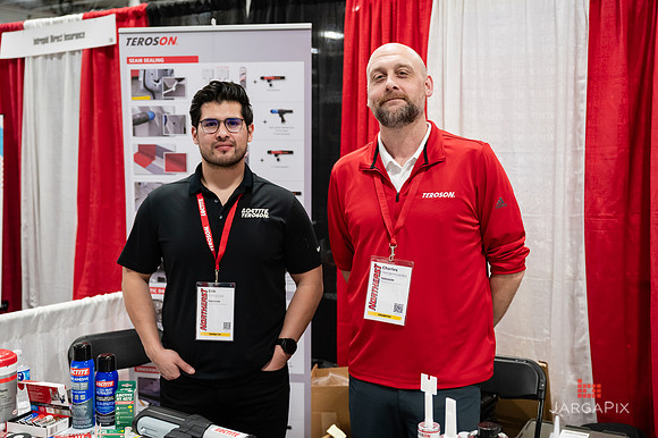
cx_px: 330
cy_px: 208
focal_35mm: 40
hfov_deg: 48.3
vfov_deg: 33.2
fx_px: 734
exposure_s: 1/200
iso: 3200
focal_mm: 38
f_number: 3.2
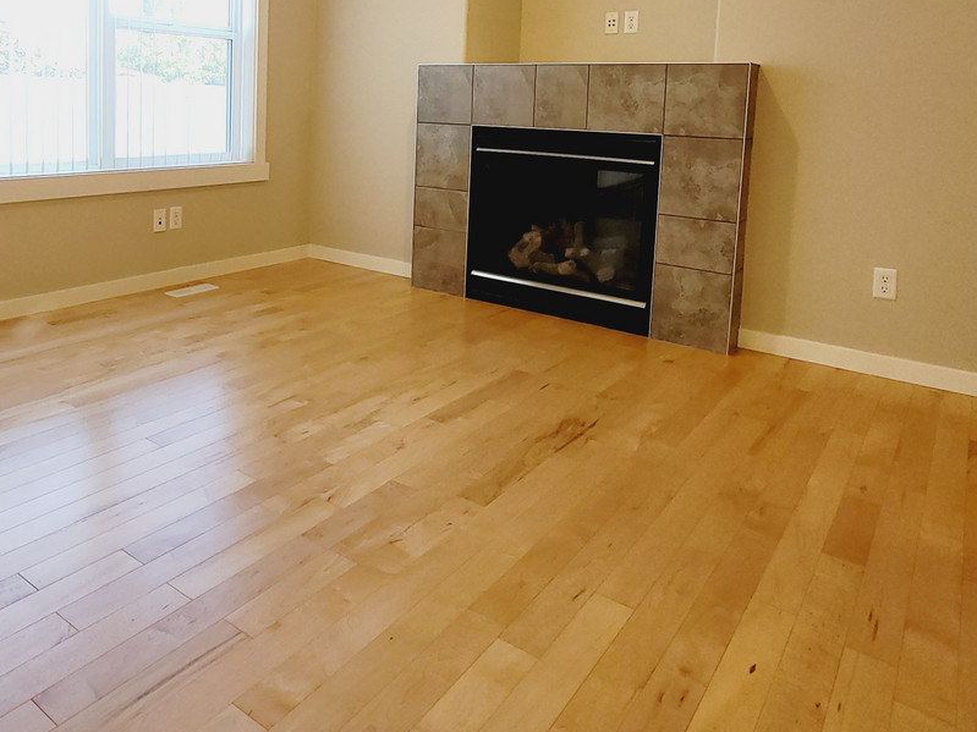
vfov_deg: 51.9
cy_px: 164
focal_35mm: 25
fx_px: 705
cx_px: 342
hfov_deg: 67.9
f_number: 2.2
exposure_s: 1/60
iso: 125
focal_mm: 2.2
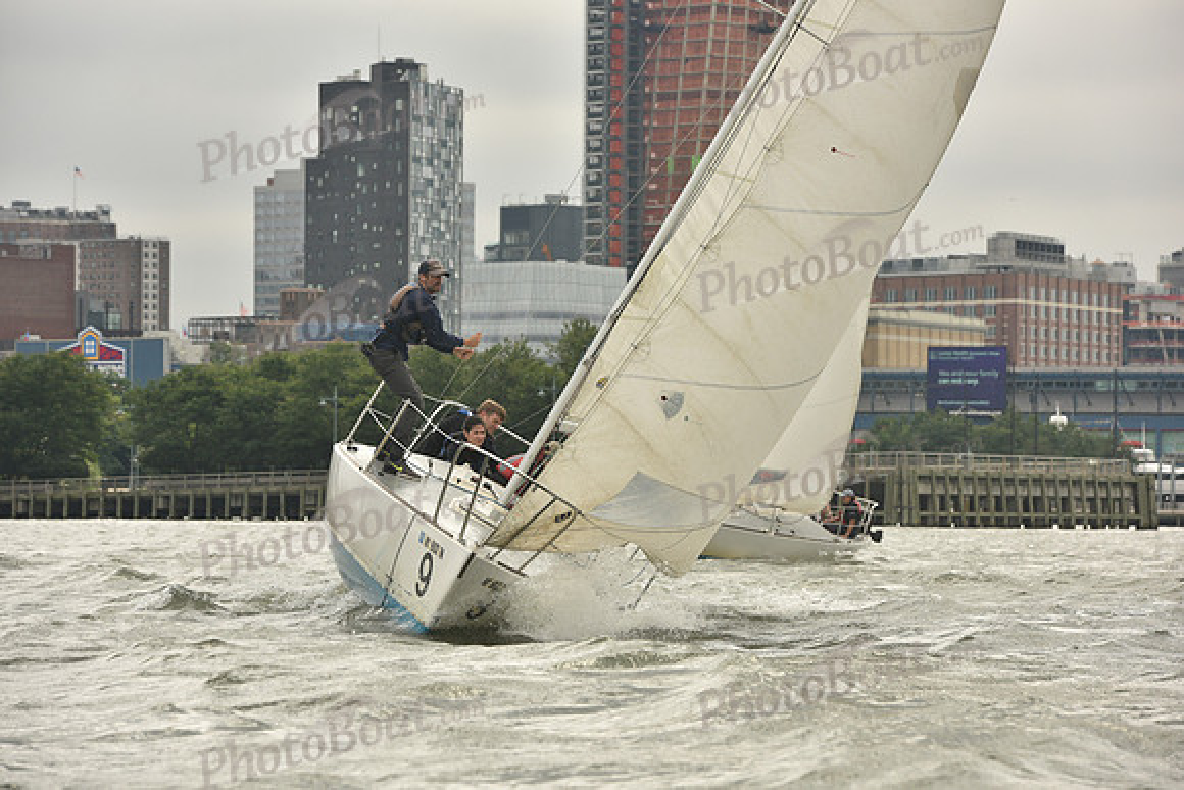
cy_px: 395
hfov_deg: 12.8
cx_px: 592
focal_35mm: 160
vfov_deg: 8.6
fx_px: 5263
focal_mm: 160
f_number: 9
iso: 320
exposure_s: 1/1250
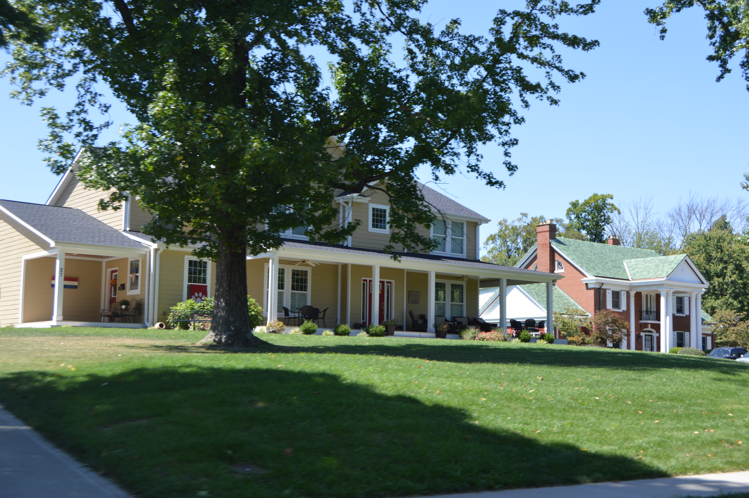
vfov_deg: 28.9
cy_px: 249
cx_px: 374
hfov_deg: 42.4
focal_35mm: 46
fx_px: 967
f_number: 6.3
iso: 100
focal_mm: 31
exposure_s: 1/160
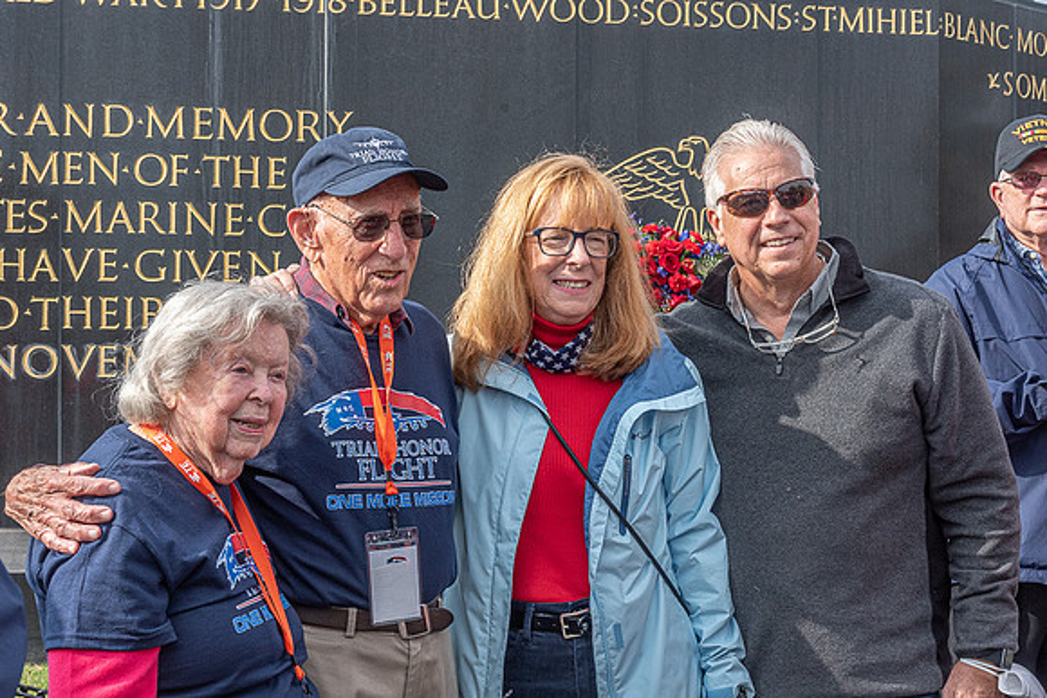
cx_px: 569
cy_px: 347
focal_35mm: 62
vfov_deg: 21.8
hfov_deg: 32.1
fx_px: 1818
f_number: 10
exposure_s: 1/400
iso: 500
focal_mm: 48
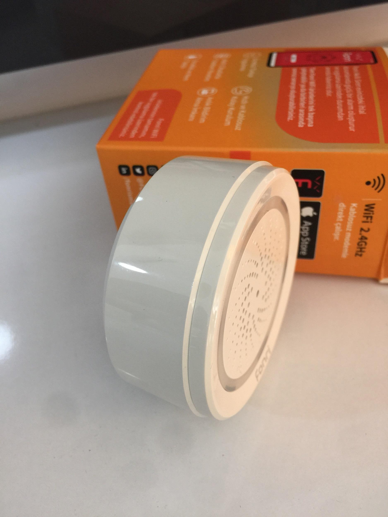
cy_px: 258
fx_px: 433
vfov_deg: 61.7
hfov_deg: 48.2
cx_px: 194
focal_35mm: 29
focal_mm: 4.15
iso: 64
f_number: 2.2
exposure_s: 1/33
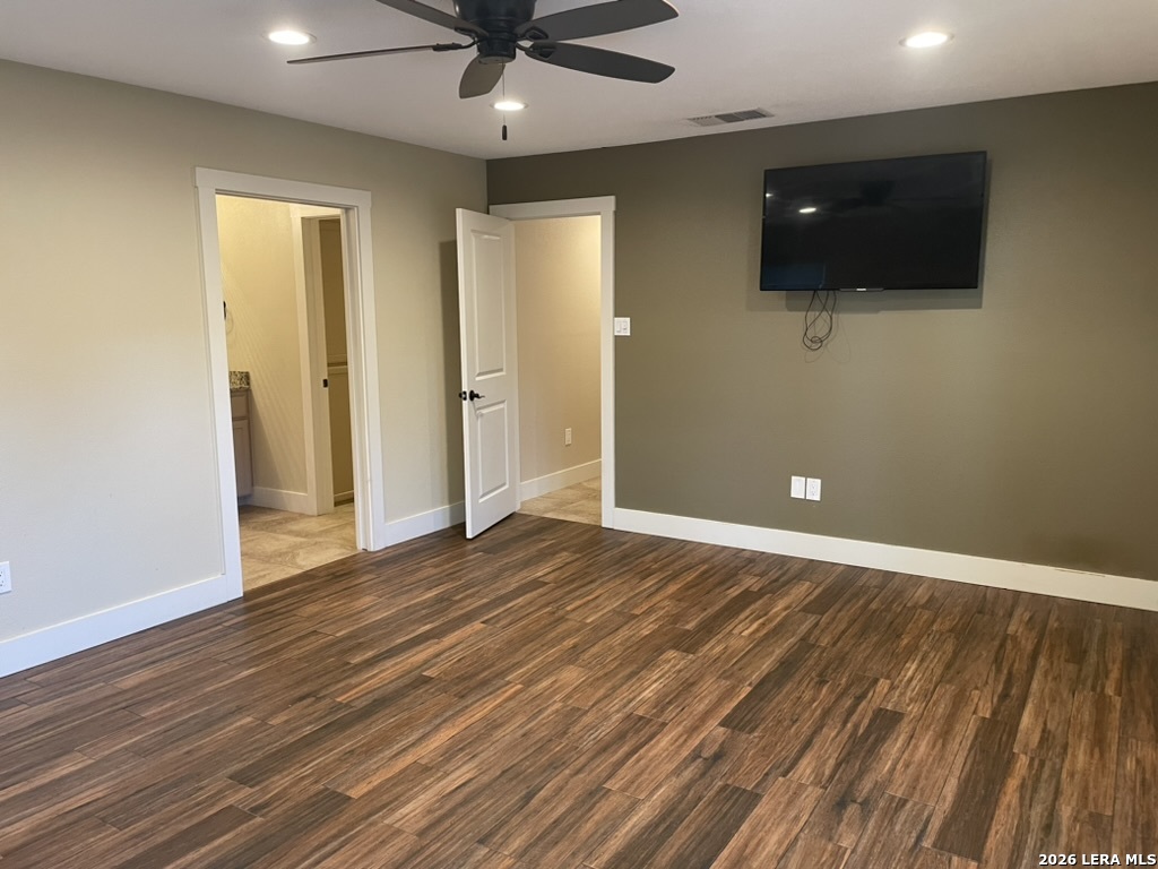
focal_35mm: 26
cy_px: 434
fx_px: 870
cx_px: 579
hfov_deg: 67.3
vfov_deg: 53.1
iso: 200
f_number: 1.6
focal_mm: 4.2
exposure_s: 1/60
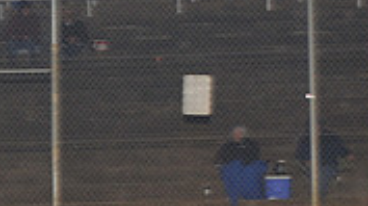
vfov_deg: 4.4
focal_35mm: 275
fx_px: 2680
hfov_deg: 7.7
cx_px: -216
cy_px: 279
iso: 1000
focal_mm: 80
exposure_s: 1/320
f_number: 6.3
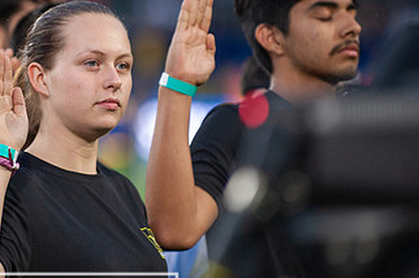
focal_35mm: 360
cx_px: 86
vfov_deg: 3.8
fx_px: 4186
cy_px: 95
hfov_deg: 5.7
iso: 1600
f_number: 2.8
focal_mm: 200
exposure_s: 1/1250
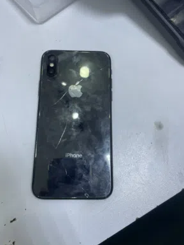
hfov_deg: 51.4
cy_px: 125
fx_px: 191
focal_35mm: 27
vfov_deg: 65.3
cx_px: 91
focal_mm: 4.2
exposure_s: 1/235
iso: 32
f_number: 1.6
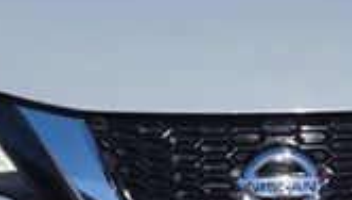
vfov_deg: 9.2
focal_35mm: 133
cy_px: 132
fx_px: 1243
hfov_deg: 16.1
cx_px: 204
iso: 100
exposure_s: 1/200
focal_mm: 22
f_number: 9
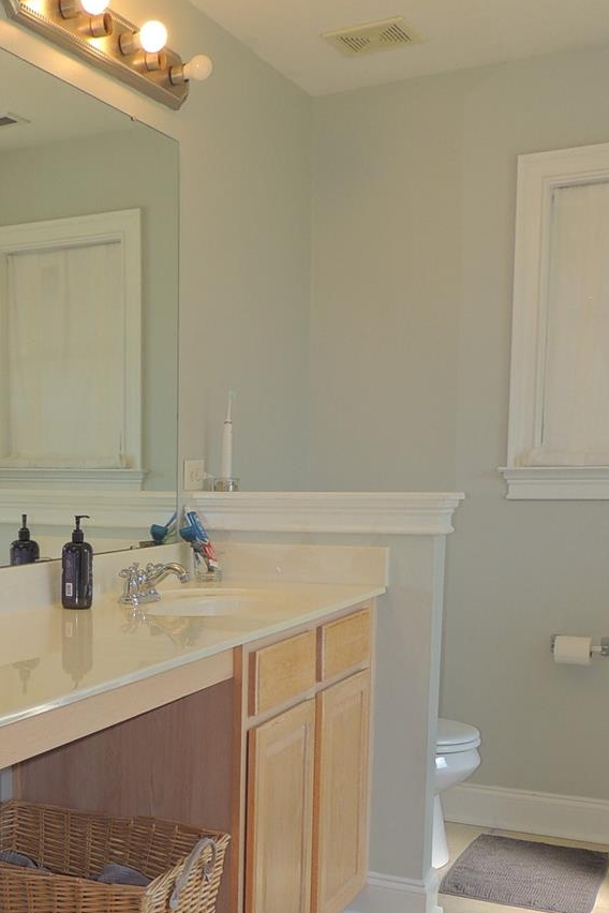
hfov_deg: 28.3
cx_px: 18
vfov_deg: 43.0
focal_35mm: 45
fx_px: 1142
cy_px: 610
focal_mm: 4.3
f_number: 3
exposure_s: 1/100
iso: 100
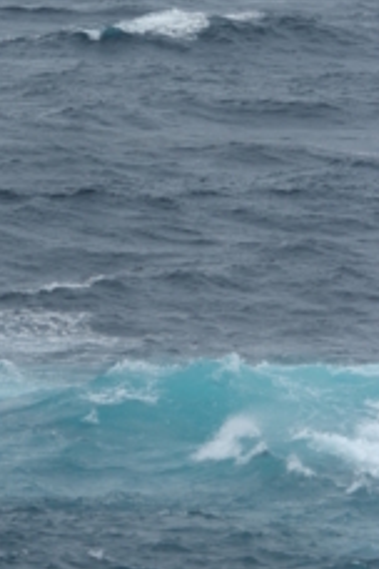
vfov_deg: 4.6
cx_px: 6
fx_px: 7027
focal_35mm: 445
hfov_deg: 3.1
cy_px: 60
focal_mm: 150
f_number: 7.1
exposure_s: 1/800
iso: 400
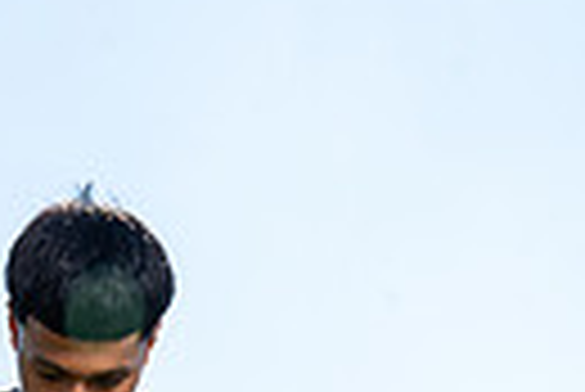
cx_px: 36
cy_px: 910
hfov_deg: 17.6
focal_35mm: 114
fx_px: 1855
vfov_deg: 10.5
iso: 100
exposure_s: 1/200
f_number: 9
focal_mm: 33
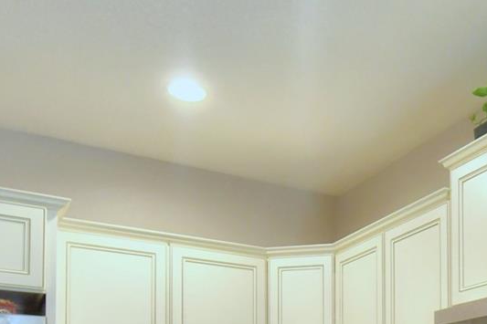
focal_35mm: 45
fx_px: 609
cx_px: 422
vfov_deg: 26.3
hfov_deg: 40.8
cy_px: 398
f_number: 4.5
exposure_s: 1/30
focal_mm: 10
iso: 450
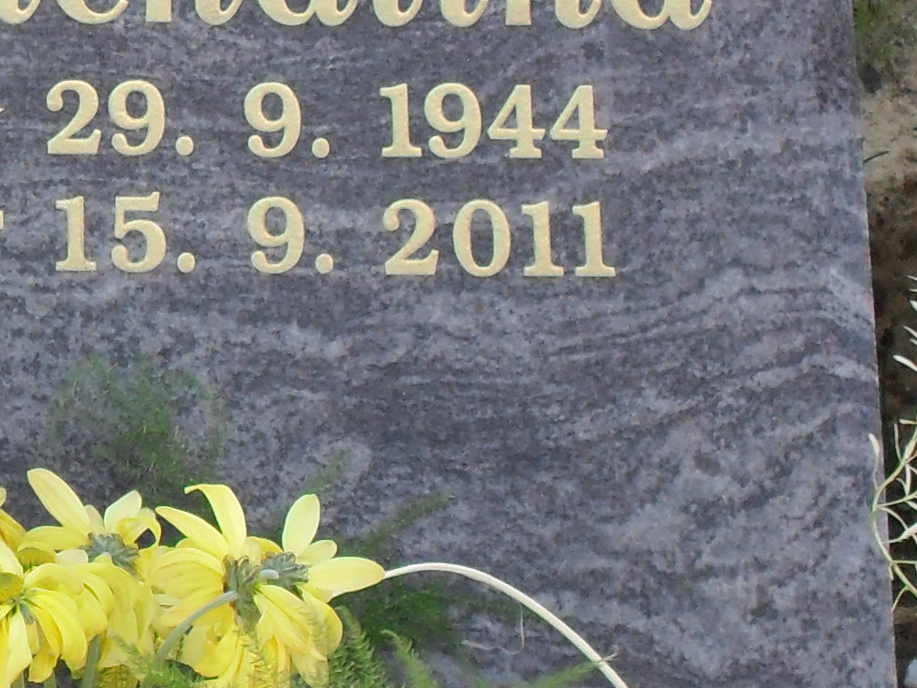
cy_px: 515
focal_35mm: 143
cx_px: -152
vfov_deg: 10.4
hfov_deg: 13.5
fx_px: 3788
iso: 100
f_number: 3.2
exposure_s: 1/180
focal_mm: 6.3
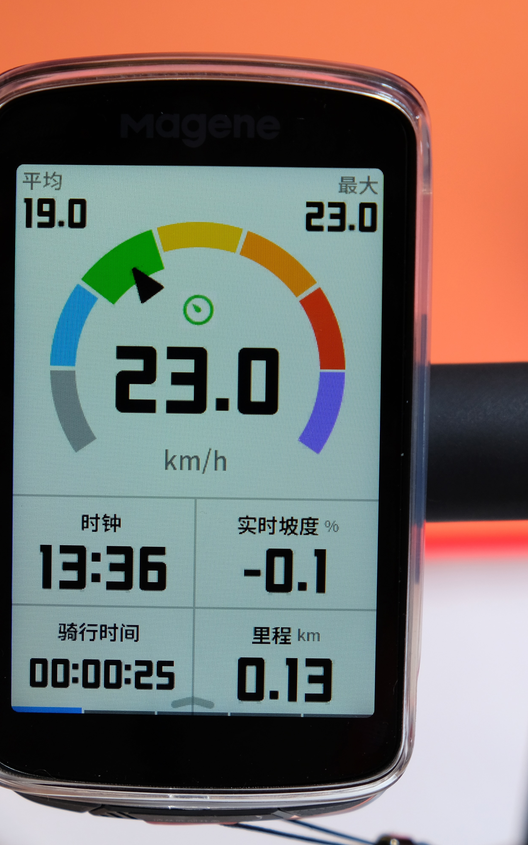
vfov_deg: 20.2
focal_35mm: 103
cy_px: 423
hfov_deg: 12.7
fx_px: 2372
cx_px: 184
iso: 400
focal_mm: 44.4
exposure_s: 1/420
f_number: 4.5
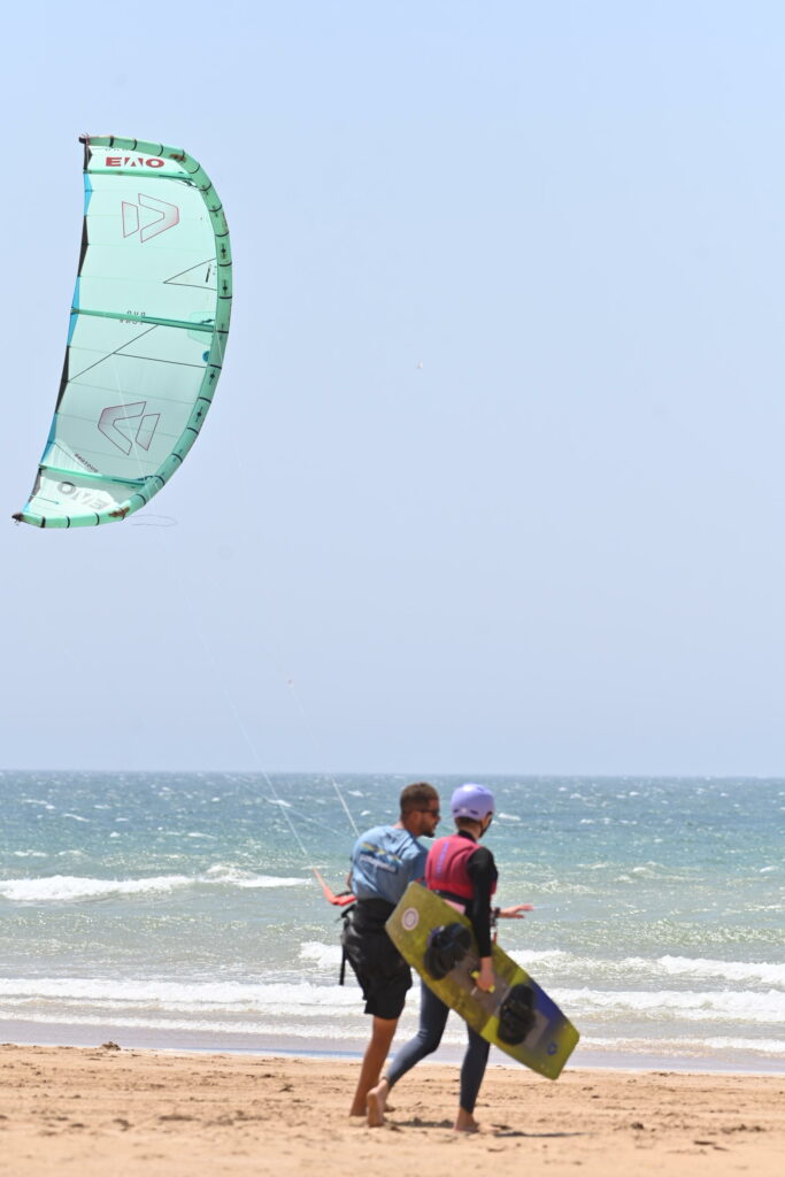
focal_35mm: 200
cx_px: 392
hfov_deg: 6.9
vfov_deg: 10.3
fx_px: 6539
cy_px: 588
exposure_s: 1/1500
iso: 200
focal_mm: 200
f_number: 5.6
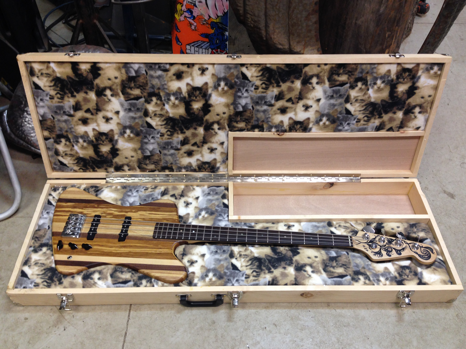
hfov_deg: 55.4
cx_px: 233
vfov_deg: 42.9
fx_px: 444
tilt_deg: -46.7
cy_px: 174
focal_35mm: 33
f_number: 2.4
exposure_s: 1/20
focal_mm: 4.12
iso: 80
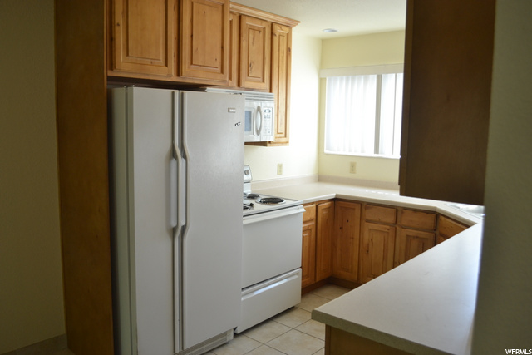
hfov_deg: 61.9
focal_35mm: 30
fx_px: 443
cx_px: 266
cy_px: 178
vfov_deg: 43.6
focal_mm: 20
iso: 400
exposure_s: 1/60
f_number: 4.5
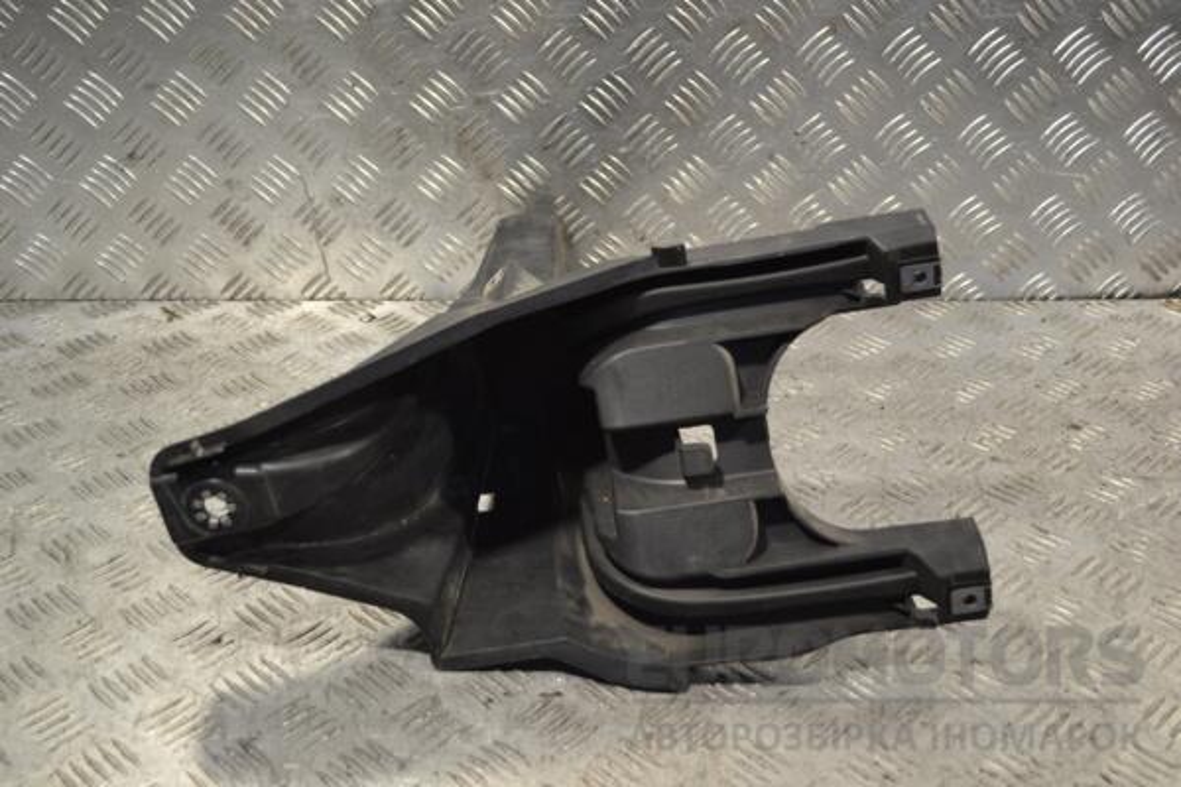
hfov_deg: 43.6
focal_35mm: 45
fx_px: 1476
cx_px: 590
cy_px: 394
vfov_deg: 29.9
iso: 160
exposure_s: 1/30
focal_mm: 30
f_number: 4.5
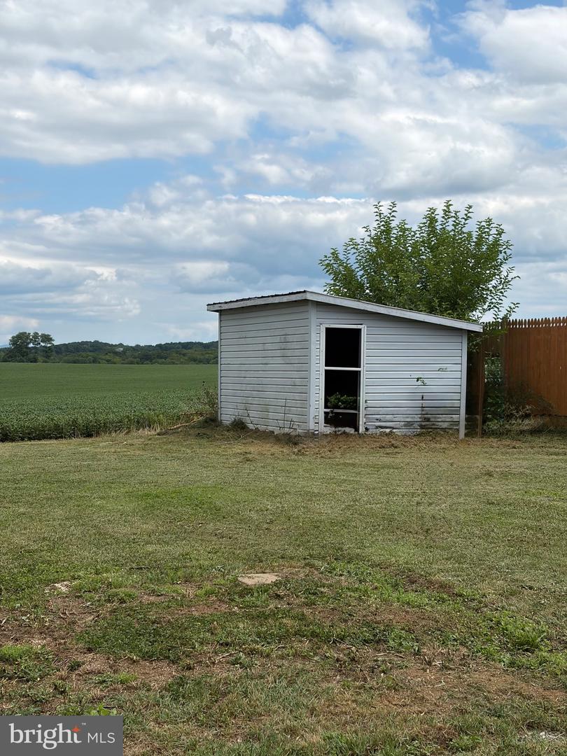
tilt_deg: +0.1
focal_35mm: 52
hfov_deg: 28.0
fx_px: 1136
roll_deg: +0.8
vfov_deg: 36.8
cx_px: 284
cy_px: 378
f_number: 1.6
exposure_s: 1/4975
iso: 32
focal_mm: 5.96
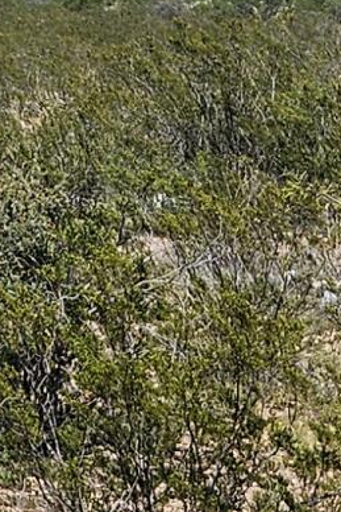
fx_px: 2626
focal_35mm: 185
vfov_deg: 10.5
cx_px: -359
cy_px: -392
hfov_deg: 7.1
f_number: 1.8
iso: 25
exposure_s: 1/2890
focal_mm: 5.4
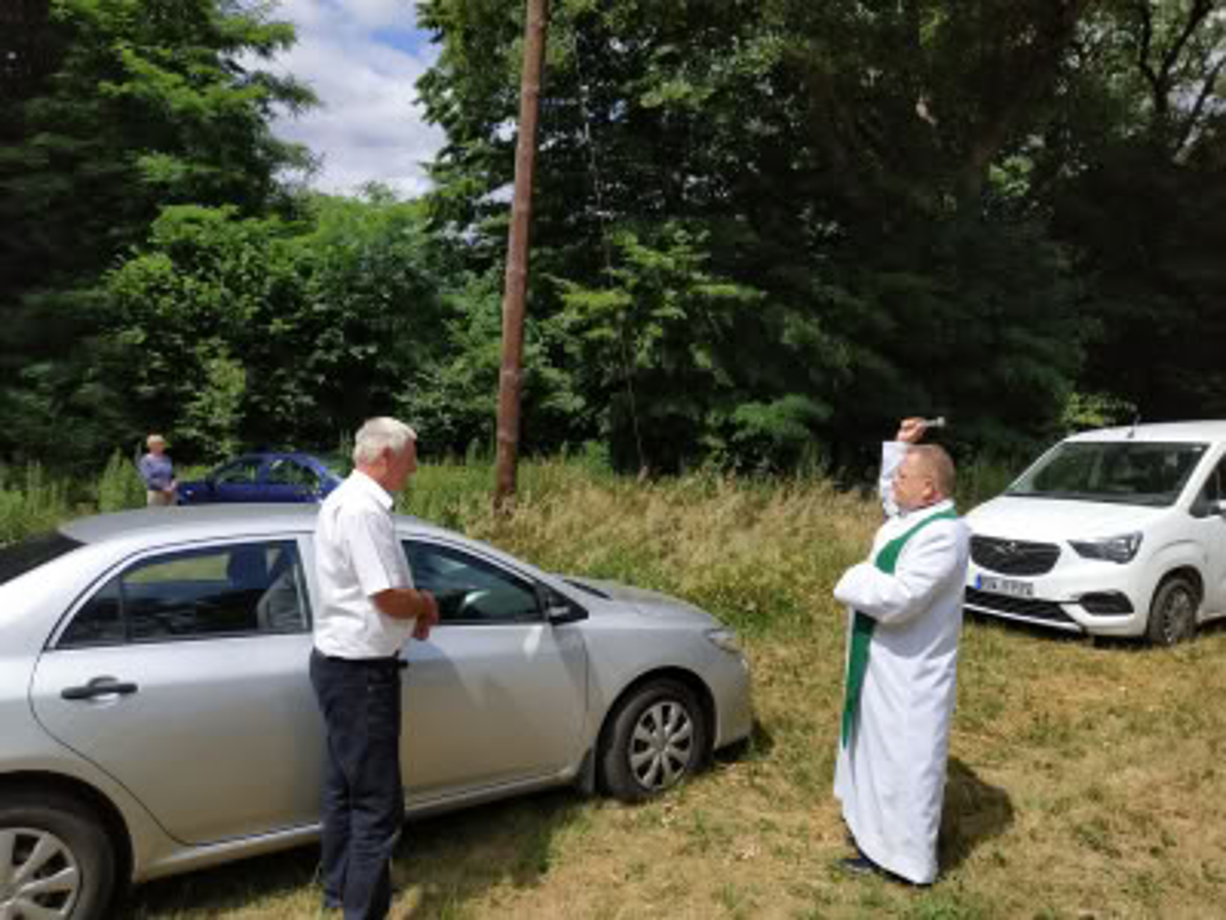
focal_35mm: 24
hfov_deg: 71.6
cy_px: 460
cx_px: 613
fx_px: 850
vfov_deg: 56.8
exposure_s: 1/4724
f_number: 1.9
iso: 250
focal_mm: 3.94
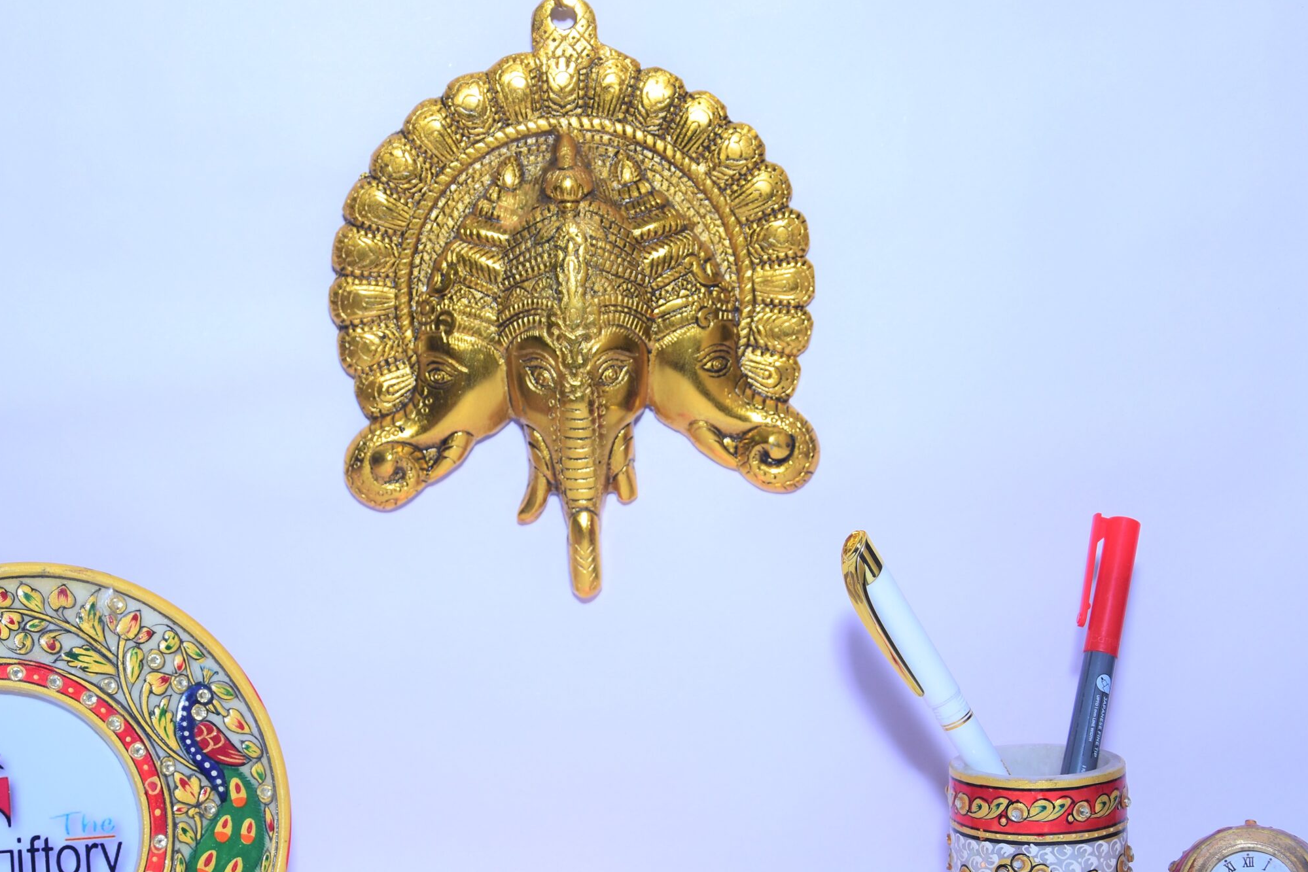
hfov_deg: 27.7
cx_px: 573
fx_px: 2652
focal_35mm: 73
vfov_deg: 18.7
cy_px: 525
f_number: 5
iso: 250
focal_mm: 38
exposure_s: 1/125
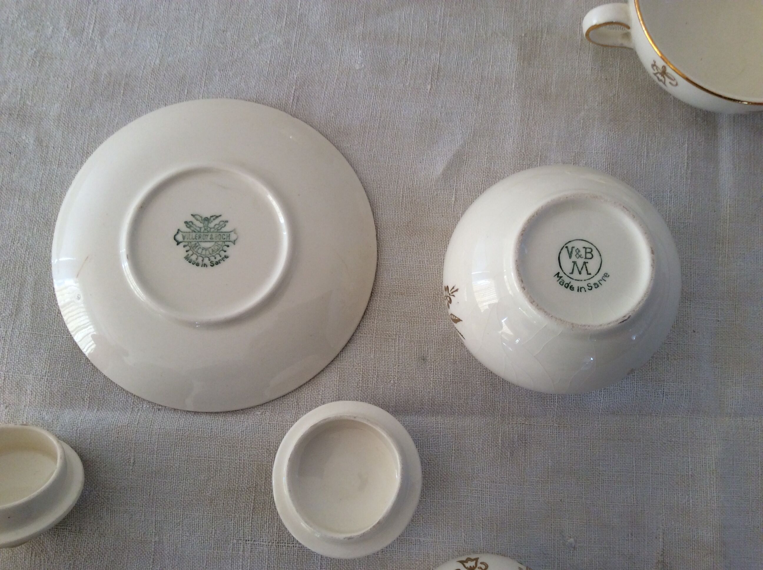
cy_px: 285
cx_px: 382
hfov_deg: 56.9
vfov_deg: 44.1
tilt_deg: -81.1
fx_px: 704
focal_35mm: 32
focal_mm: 3.3
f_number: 2.4
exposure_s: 1/50
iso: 40
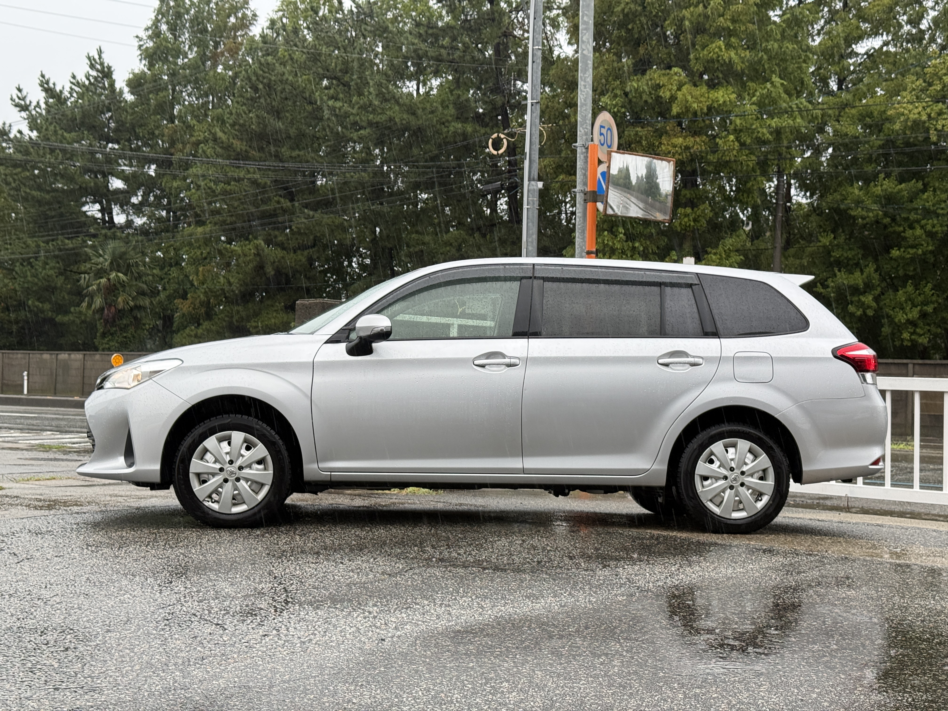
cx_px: 474
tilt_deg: +0.8
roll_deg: -1.1
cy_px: 356
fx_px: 1315
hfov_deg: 39.7
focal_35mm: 48
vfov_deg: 30.3
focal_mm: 6.76
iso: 80
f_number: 1.78
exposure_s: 1/121
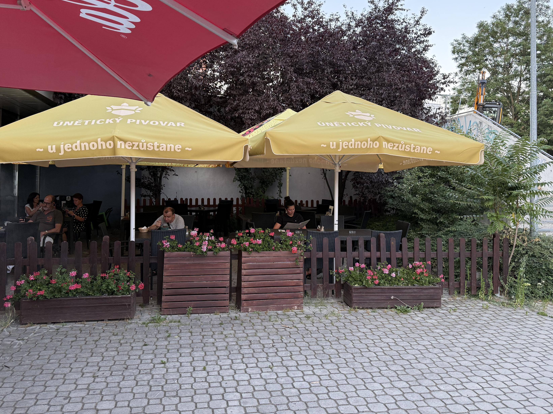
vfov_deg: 46.5
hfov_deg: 60.0
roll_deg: -1.0
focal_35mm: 30
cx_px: 278
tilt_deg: +1.5
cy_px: 162
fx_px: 479
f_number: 1.78
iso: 100
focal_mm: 6.76
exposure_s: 1/50
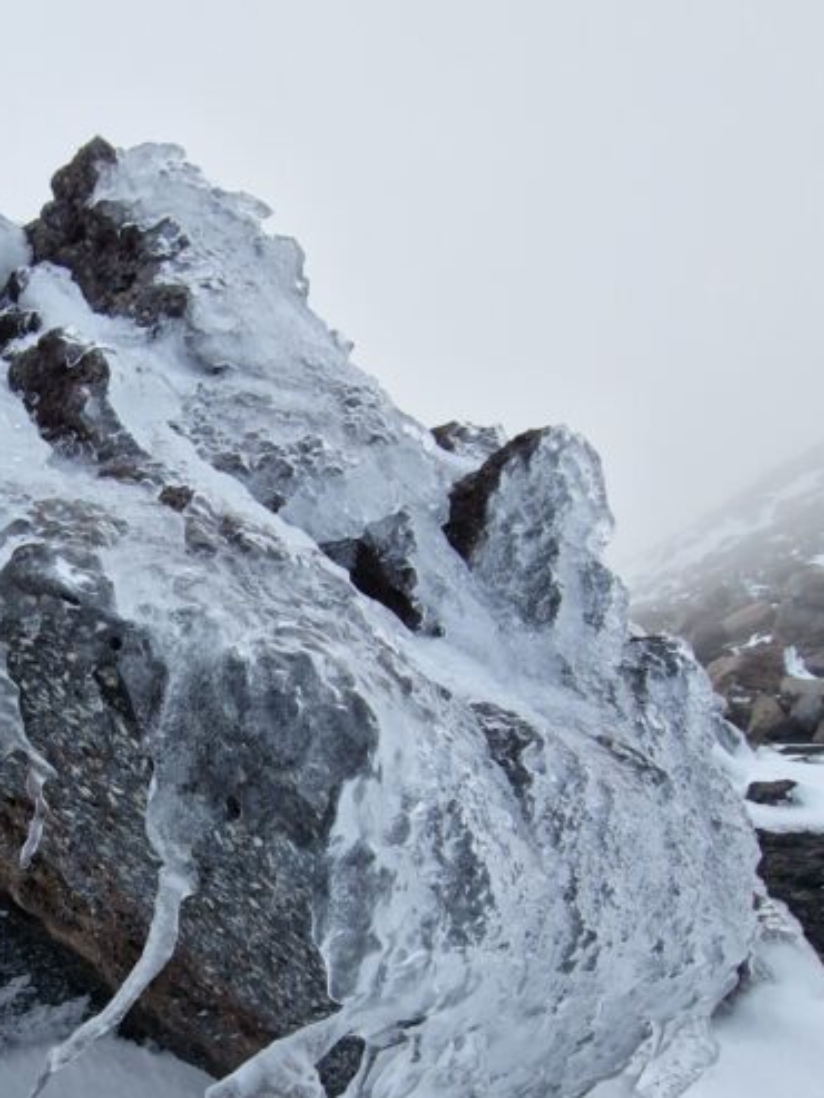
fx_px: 857
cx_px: 45
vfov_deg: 63.3
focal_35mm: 27
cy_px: 748
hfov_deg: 45.3
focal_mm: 2.2
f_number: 2.2
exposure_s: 1/910
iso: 50
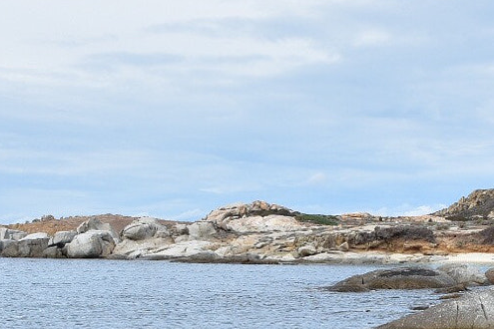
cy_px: 427
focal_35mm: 126
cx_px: 221
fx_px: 1729
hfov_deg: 16.3
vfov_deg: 10.6
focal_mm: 26
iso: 100
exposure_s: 1/30
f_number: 11
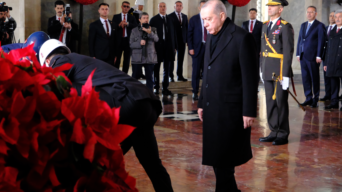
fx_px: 698
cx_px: 170
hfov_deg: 27.5
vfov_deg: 15.7
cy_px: 79
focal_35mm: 77
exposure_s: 1/75
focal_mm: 48.4
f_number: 6.4
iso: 10000
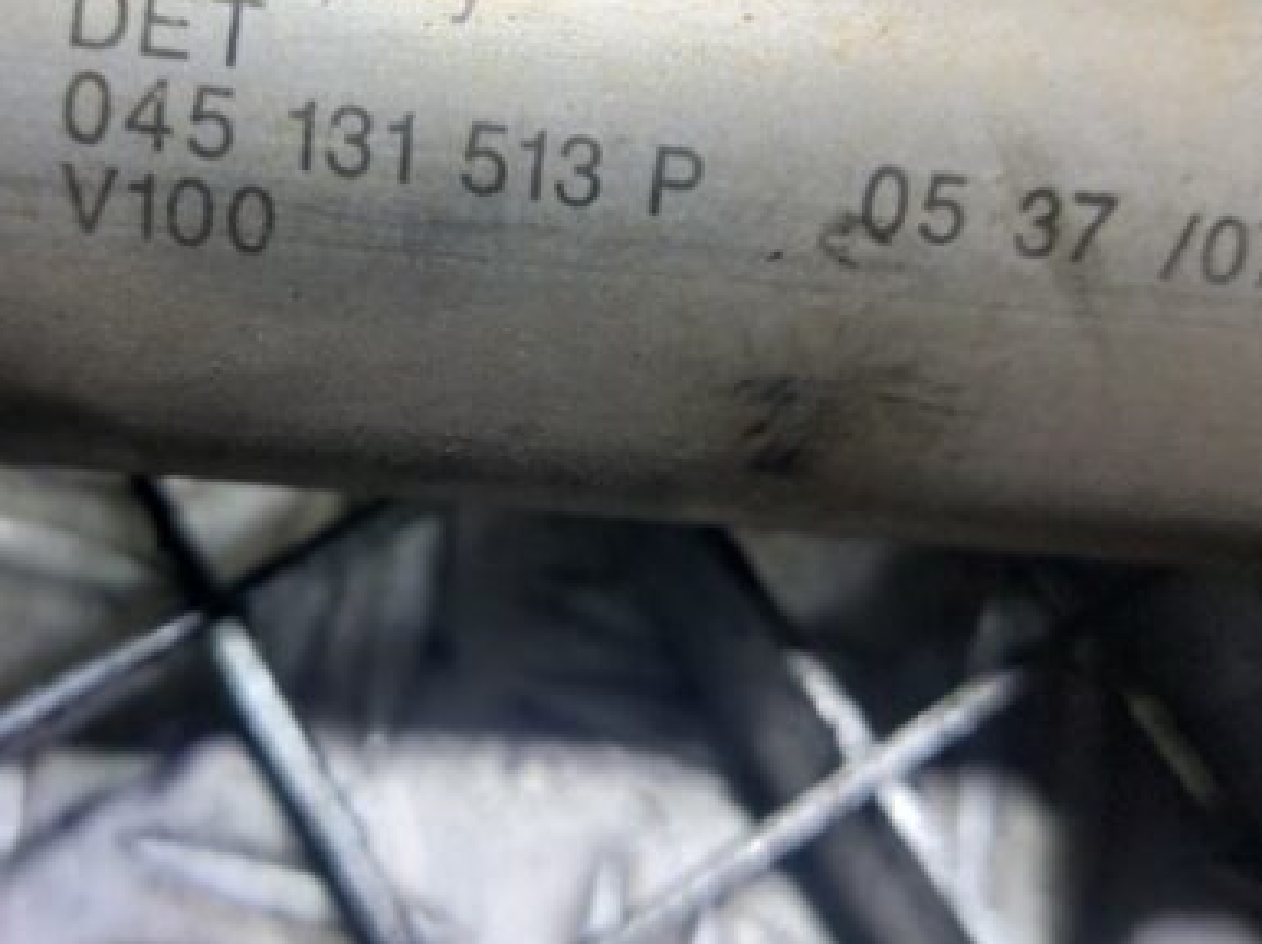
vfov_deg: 36.5
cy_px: 331
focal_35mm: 39
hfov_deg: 47.7
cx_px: 511
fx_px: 1420
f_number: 1.8
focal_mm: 5.23
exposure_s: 1/50
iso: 160
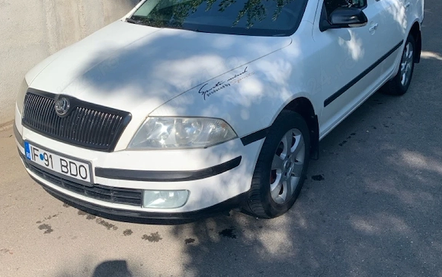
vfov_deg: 33.5
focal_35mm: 38
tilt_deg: -18.1
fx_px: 458
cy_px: 110
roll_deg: +1.3
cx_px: 219
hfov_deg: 51.5
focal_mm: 4.25
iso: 25
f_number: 1.8
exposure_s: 1/1427
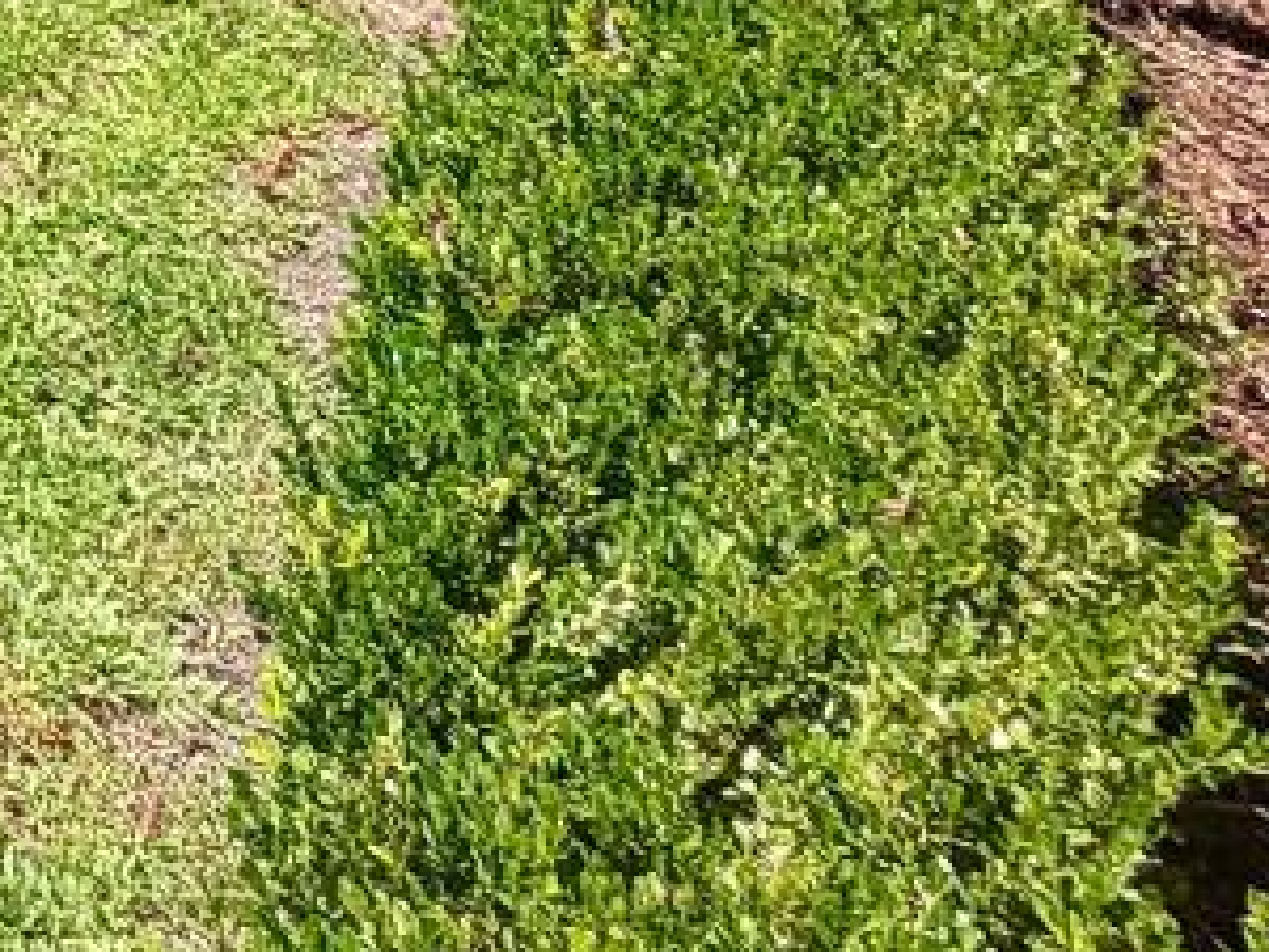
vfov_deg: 15.0
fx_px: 2566
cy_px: -1183
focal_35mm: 70
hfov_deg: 18.8
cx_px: -1201
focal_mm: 2.22
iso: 32
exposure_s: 1/770
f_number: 2.2
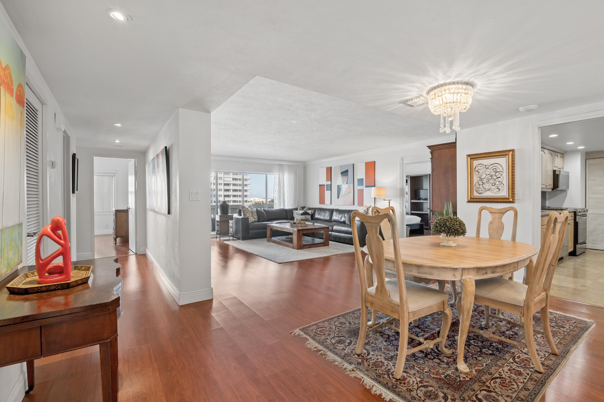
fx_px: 268
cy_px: 201
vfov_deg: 73.7
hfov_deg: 96.8
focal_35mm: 16
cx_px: 302
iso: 250
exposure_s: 1/20
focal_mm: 16
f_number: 8
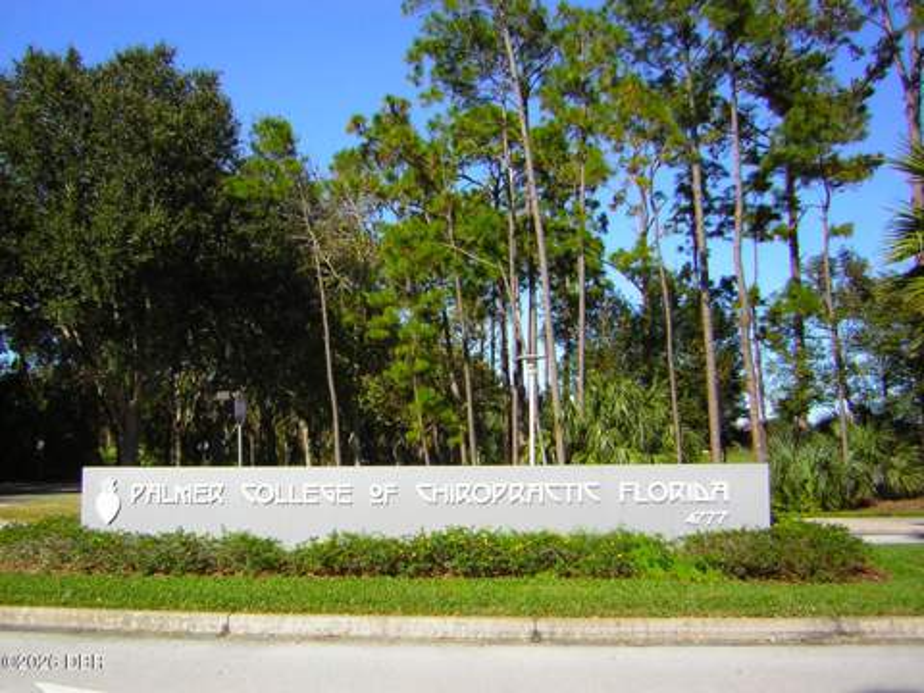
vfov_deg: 39.7
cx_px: 462
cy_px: 346
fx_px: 961
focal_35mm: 36
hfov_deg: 51.4
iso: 50
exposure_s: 1/294
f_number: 5.2
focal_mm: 4.7
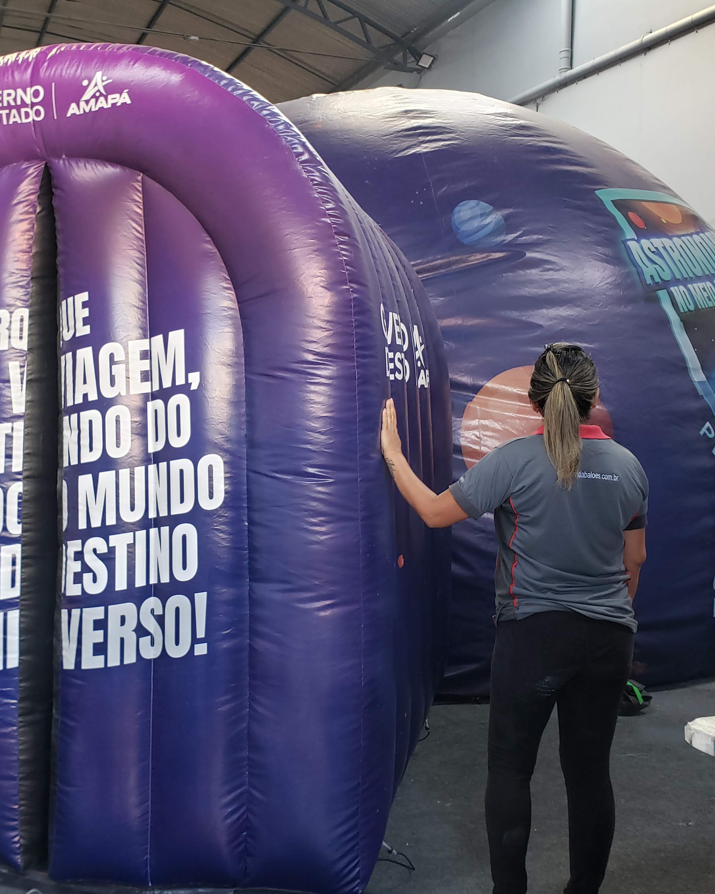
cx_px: 226
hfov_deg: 42.6
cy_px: 448
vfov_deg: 52.8
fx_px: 899
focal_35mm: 34
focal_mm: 4.3
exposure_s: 1/60
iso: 125
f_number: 2.4
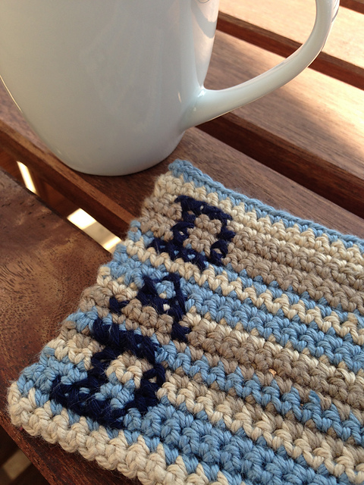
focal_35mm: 33
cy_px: 242
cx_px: 182
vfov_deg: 55.4
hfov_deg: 42.9
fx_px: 463
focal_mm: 4.12
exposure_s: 1/371
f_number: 2.4
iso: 50
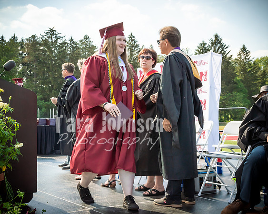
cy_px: 107
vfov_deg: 28.0
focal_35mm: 54
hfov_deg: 34.7
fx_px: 429
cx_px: 134
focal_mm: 32
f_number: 7.1
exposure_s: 1/800
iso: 200
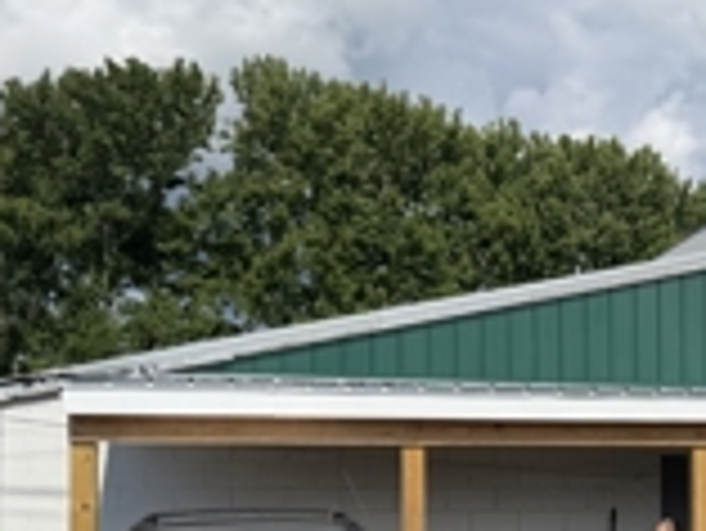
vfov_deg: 23.5
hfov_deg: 28.7
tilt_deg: +1.0
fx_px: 1245
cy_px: 468
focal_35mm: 61
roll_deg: +0.0
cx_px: 773
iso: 80
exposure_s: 1/6173
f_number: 1.78
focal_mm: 6.76
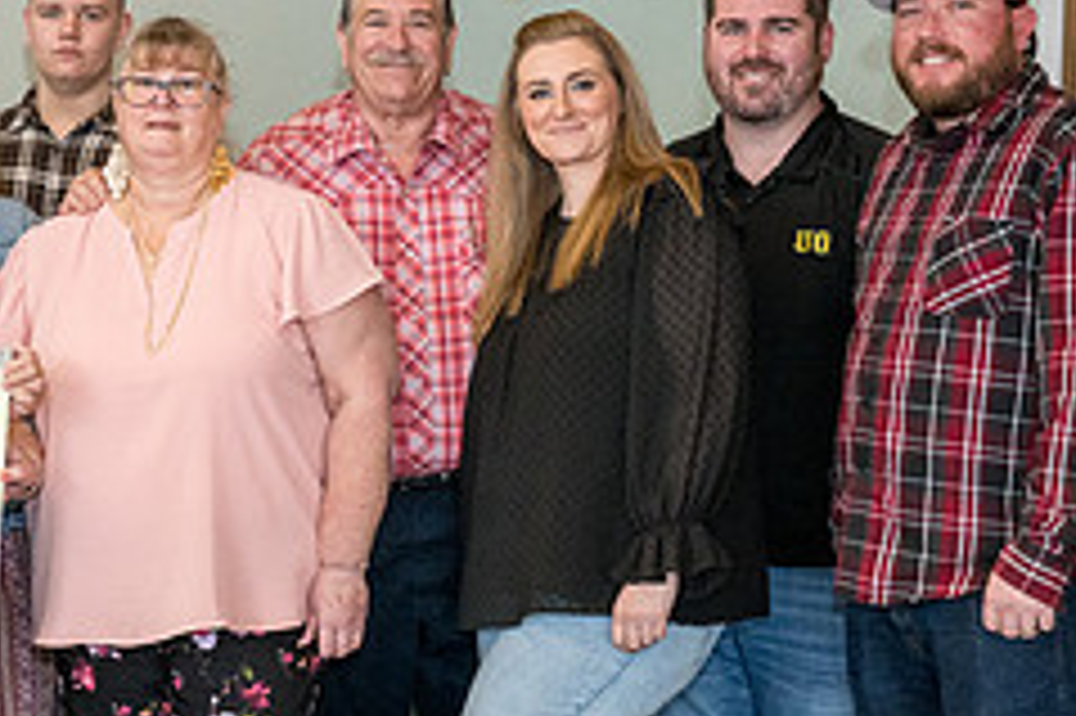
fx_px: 2539
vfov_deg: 16.0
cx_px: 45
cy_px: 403
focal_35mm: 85
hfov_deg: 23.1
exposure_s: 1/250
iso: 2500
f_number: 6.3
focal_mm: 35
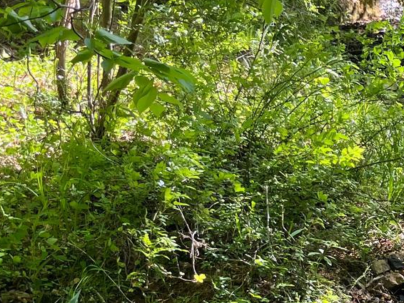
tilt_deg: -14.2
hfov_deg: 19.6
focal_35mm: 94
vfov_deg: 15.6
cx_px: 493
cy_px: 260
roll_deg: +1.9
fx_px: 1098
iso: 50
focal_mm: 5.1
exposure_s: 1/294
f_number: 1.6
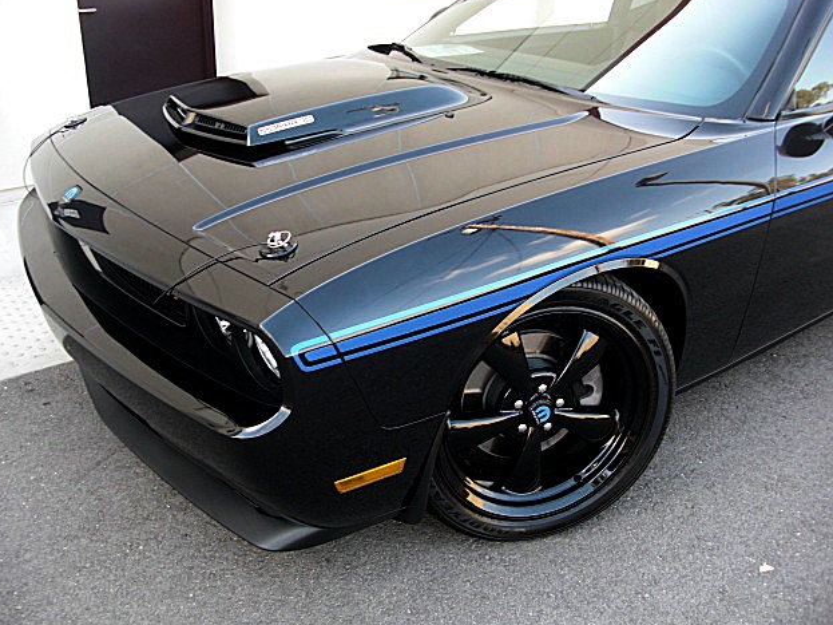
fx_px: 890
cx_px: 406
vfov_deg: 38.7
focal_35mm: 37
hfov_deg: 50.1
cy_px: 305
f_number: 2.8
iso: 100
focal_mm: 6.3
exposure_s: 1/100
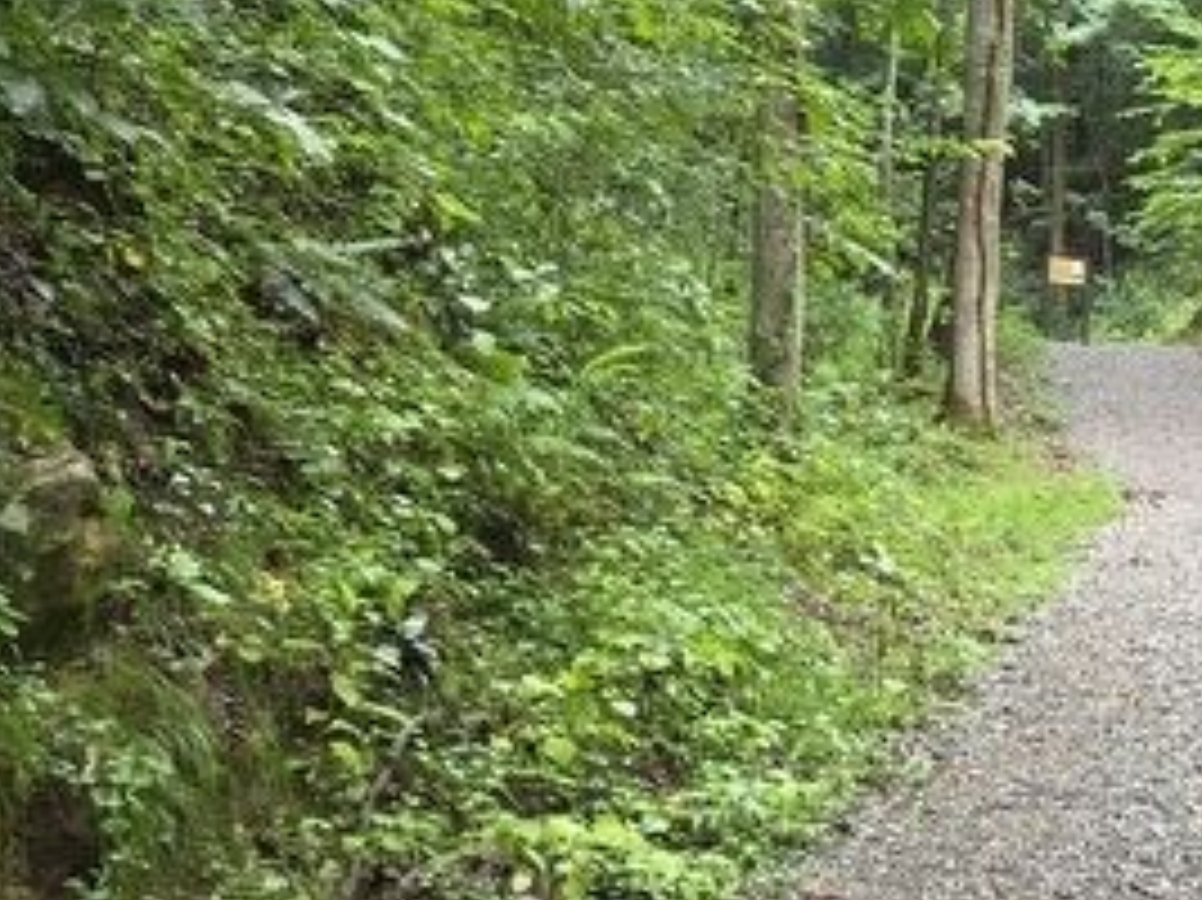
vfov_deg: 21.3
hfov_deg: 27.2
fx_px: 2395
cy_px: 454
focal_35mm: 69
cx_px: 1071
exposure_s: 1/120
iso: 160
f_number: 1.8
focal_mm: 5.4
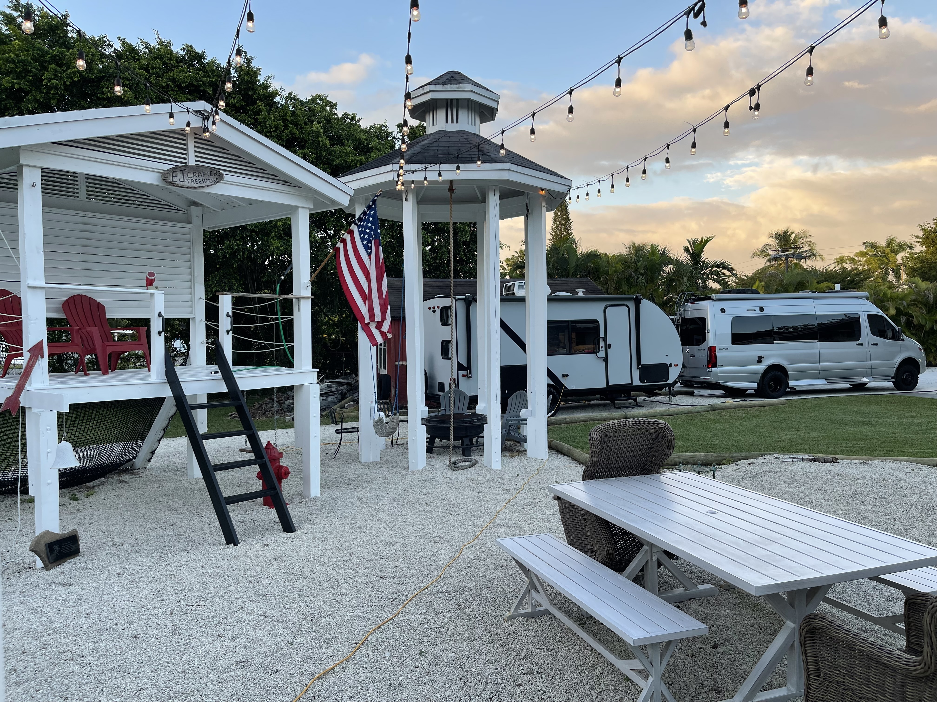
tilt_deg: -4.0
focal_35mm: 26
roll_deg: +0.5
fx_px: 704
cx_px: 468
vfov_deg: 53.1
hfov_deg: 67.3
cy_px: 351
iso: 32
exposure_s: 1/237
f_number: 1.6
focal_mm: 5.1
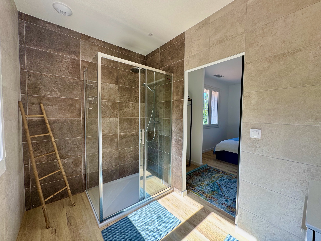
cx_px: 160
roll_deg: -0.5
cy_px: 120
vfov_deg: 85.7
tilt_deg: -2.6
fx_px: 130
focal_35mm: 14
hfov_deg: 102.1
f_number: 2.2
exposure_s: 1/99
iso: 50
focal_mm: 2.22
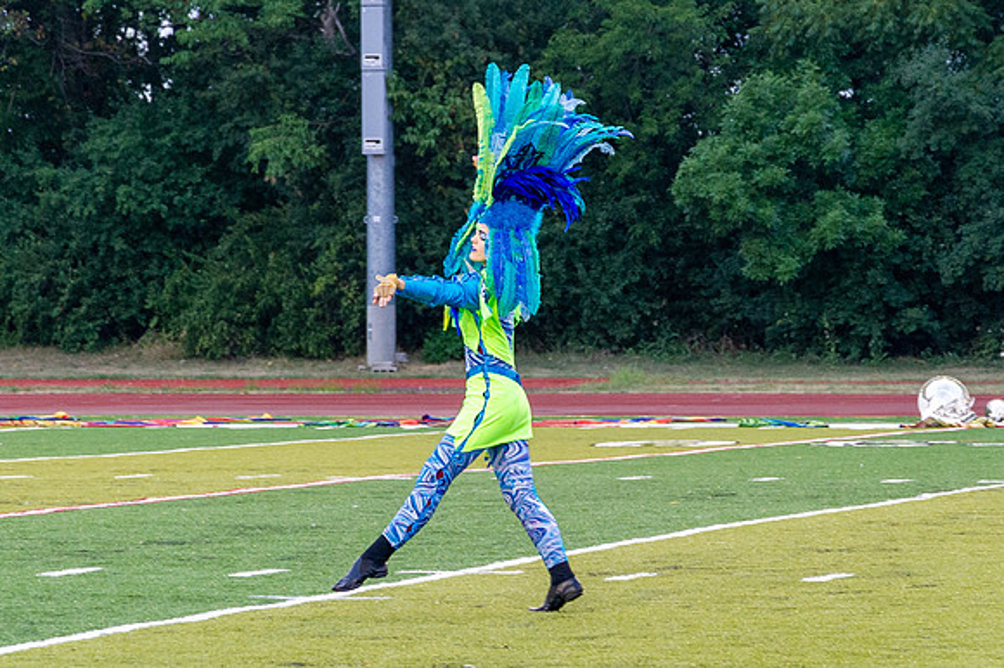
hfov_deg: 9.6
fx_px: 5979
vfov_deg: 6.4
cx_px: 522
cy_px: 328
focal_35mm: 215
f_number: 8
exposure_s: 1/250
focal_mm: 120
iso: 2500
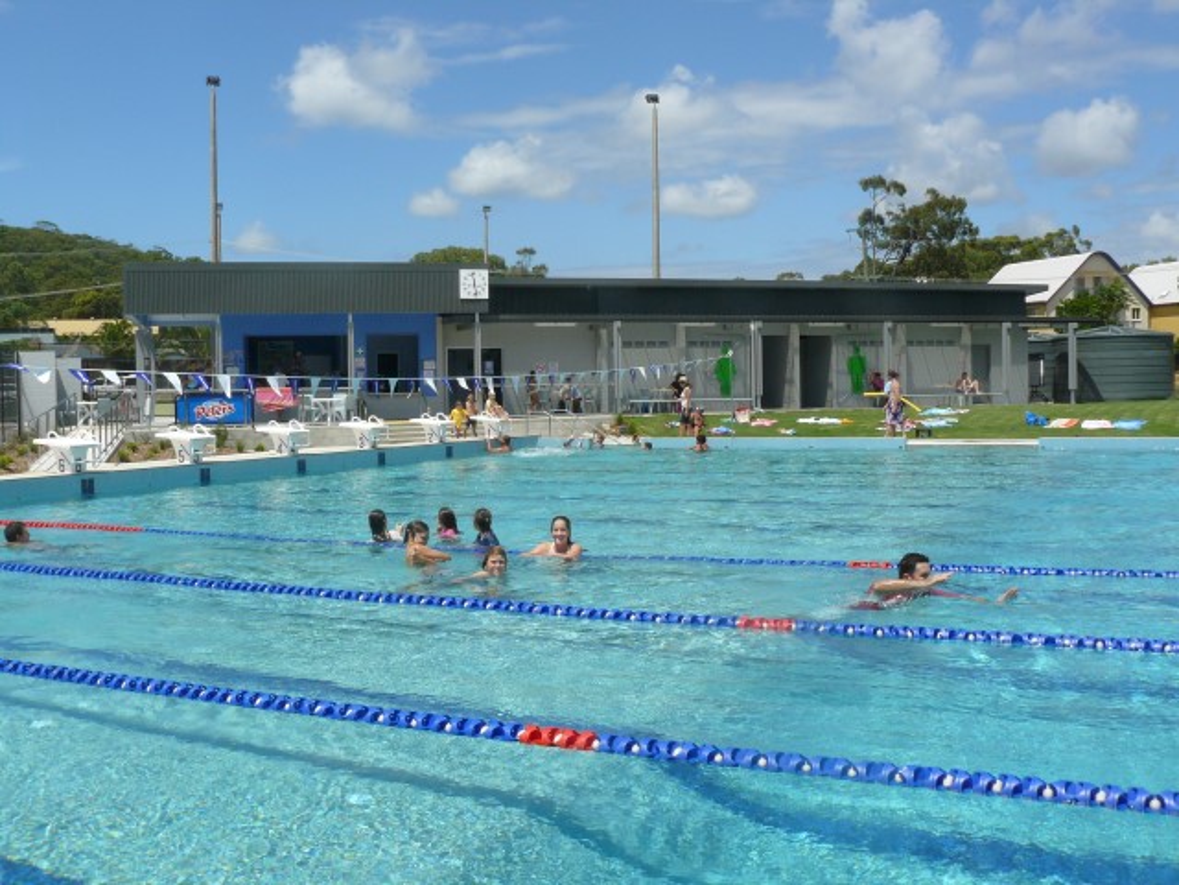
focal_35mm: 36
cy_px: 442
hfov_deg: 51.4
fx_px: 1226
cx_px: 590
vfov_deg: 39.7
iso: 100
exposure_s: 1/500
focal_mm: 6
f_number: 6.3
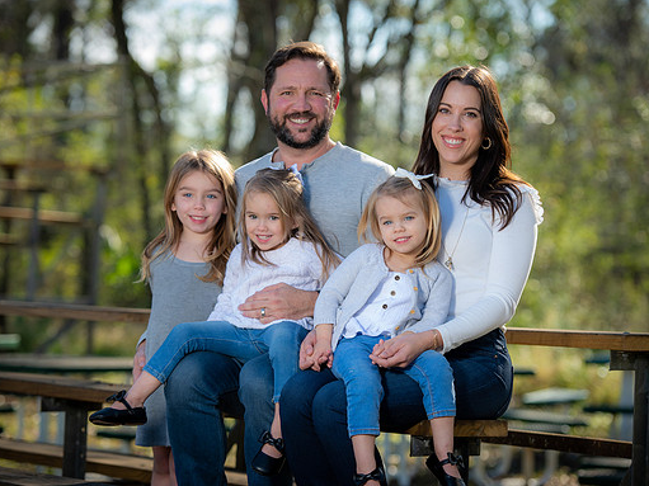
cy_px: 244
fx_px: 2455
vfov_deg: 11.3
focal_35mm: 131
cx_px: 319
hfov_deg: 15.1
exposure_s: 1/250
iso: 100
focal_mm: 120
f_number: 3.5
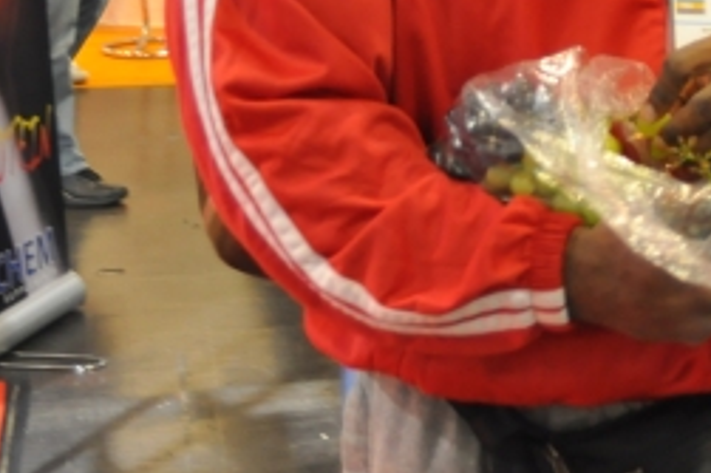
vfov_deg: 11.3
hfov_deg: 15.8
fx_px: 2360
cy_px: -72
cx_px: 1048
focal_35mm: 120
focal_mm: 25
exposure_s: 1/40
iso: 800
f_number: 4
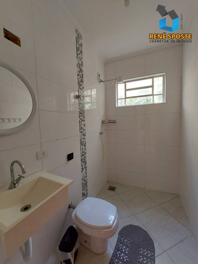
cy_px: 132
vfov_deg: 106.2
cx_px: 99
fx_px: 99
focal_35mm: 13
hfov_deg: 89.9
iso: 320
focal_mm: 1.74
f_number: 2.2
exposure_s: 1/30
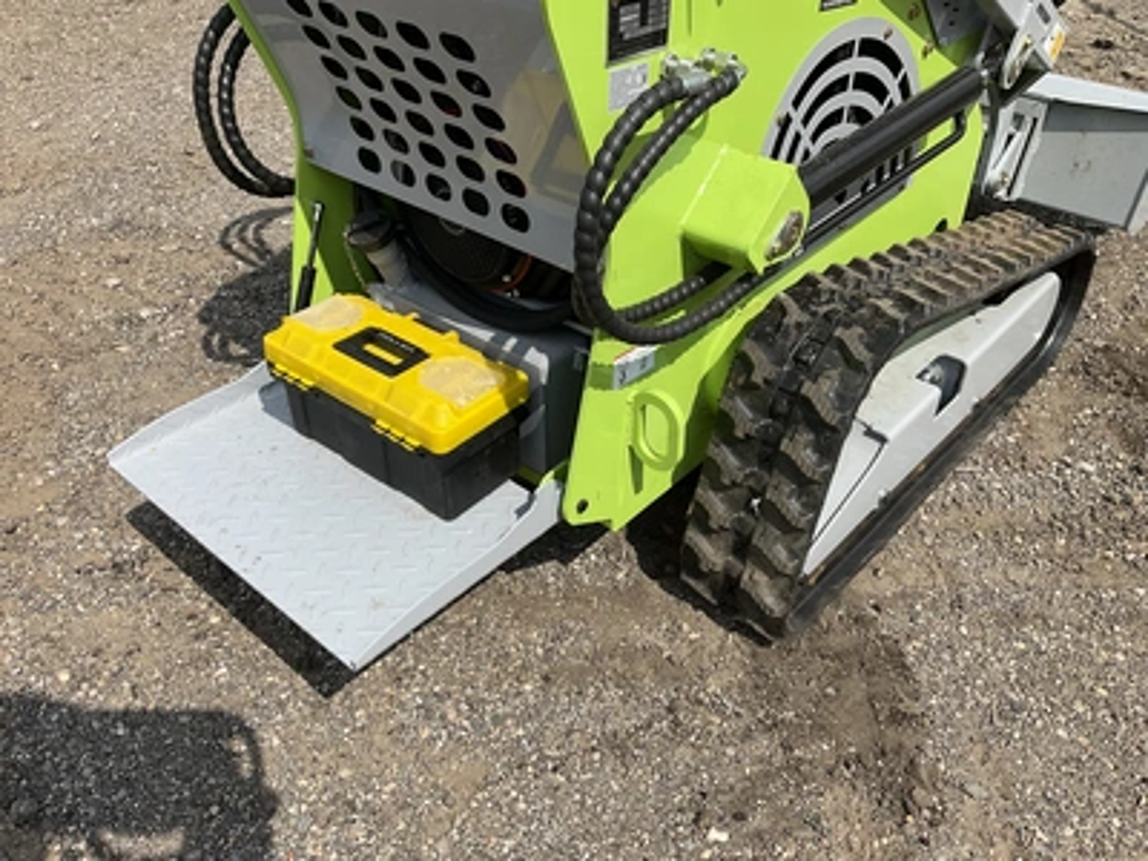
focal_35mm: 29
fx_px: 962
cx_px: 574
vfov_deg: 48.2
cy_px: 430
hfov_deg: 61.7
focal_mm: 3
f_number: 1.8
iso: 25
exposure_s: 1/2320
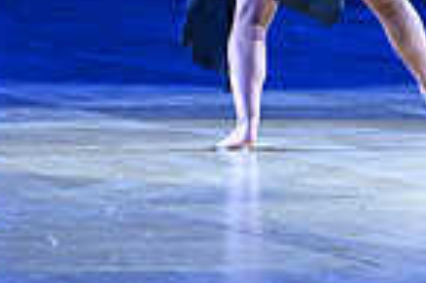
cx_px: 735
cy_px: -276
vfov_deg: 3.4
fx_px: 4704
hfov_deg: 5.1
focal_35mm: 398
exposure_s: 1/320
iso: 3200
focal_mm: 100
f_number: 4.5
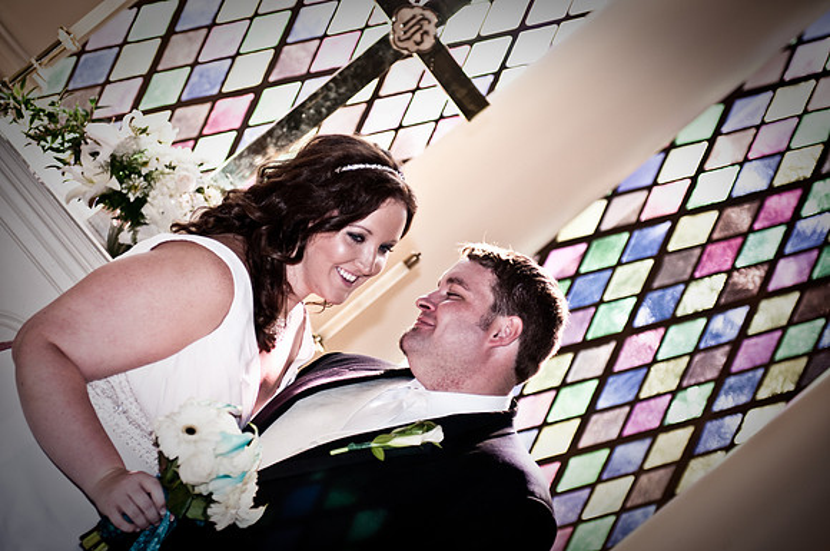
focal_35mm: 90
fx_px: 2072
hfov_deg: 22.7
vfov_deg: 15.1
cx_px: 415
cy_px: 276
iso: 200
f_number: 2.8
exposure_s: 1/250
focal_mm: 60
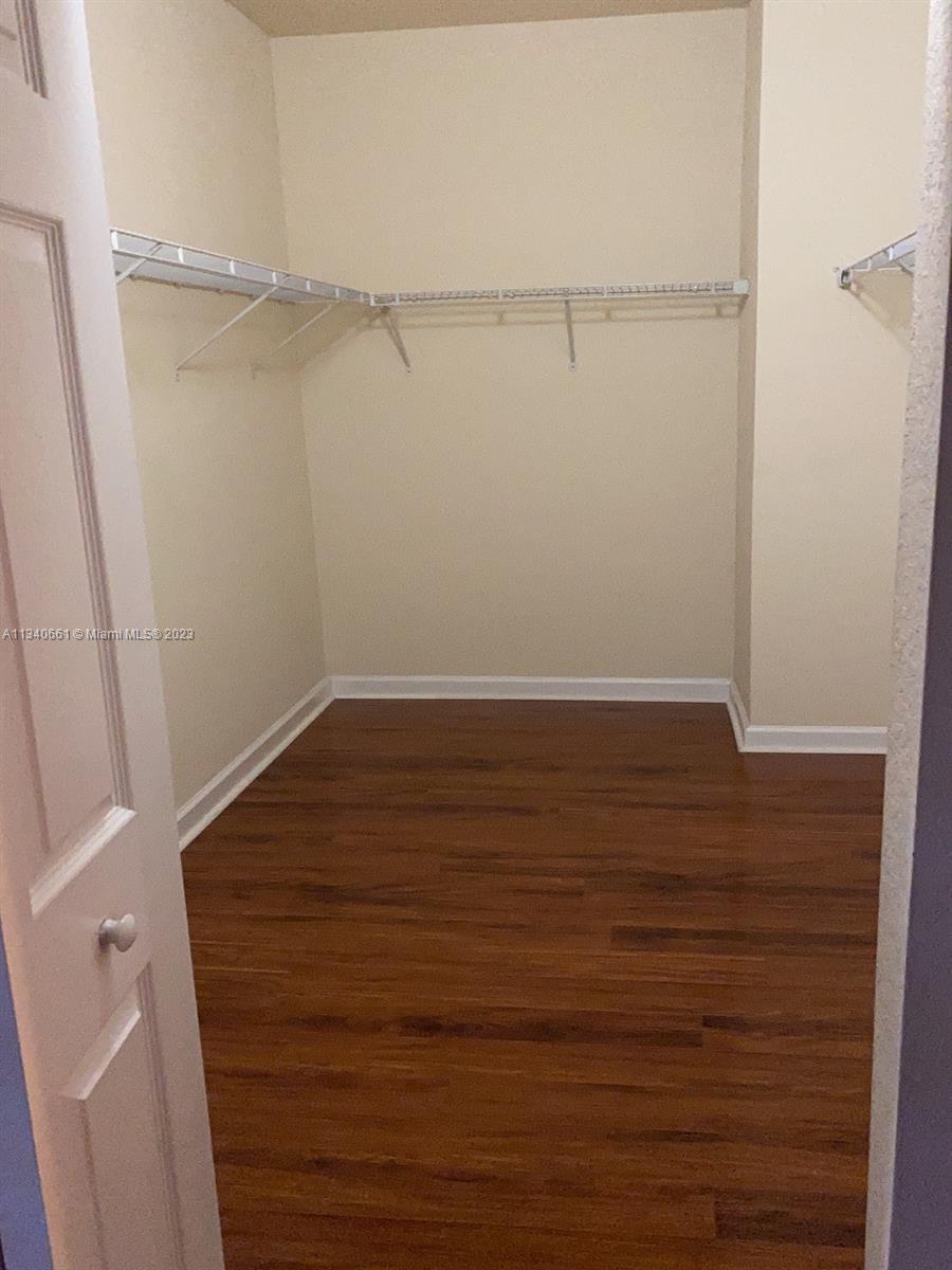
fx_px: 1100
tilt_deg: -13.1
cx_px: 476
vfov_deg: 60.0
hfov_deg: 46.8
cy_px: 635
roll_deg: +1.7
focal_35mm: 30
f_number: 1.8
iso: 800
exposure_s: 1/40
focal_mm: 4.25
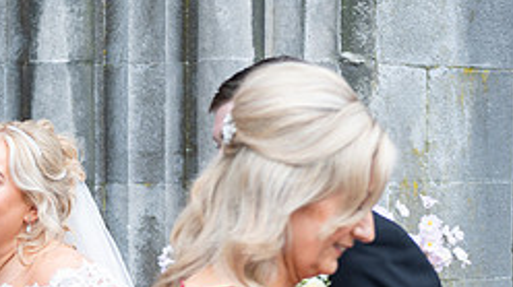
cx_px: 8
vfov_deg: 8.9
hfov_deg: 15.6
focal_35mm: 135
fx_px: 1835
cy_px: 317
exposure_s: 1/160
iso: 125
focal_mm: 55
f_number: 3.5
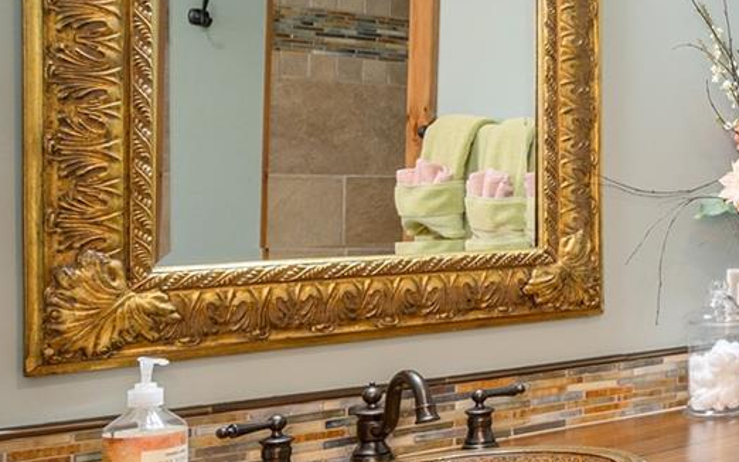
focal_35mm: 56
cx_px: 1165
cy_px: 237
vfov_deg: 23.1
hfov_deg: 25.2
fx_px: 1128
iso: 320
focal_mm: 14
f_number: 7.1
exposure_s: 1/25
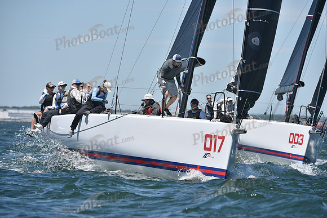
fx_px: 2998
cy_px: 109
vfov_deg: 4.2
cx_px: 164
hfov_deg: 6.2
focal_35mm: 330
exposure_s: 1/1000
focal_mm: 330
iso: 250
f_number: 7.1
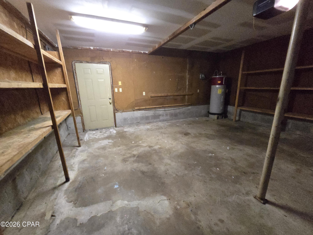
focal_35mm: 13
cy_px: 118
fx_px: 118
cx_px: 156
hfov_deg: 106.2
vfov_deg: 89.9
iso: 1250
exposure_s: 1/60
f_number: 2.2
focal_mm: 2.2
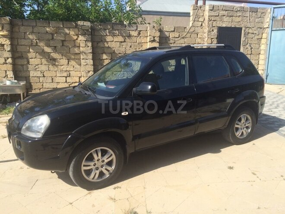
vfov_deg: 48.2
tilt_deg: -14.6
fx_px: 239
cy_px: 107
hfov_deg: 61.7
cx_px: 142
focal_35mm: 29
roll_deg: -0.2
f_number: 2.2
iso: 32
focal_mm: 4.15
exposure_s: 1/1709
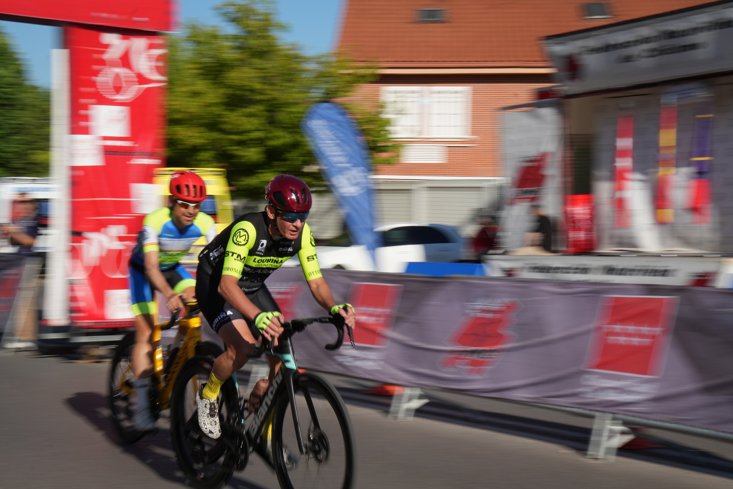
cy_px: 244
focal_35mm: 68
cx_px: 366
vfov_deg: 20.2
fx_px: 1374
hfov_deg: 29.9
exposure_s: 1/60
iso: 100
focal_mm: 45
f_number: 20
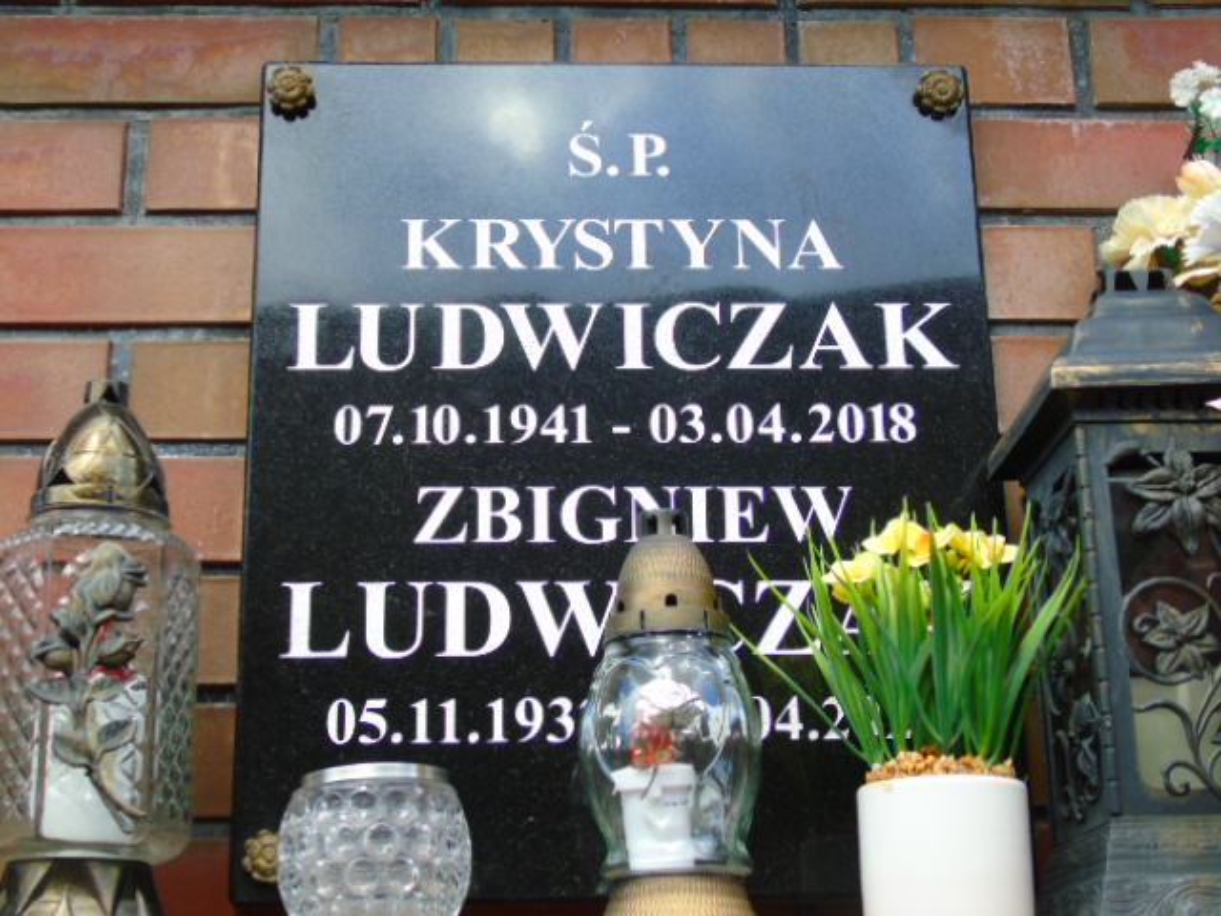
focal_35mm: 54
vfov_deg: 27.0
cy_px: 458
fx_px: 1905
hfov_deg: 35.5
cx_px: 610
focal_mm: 9.6
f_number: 4.3
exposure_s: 1/100
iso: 80
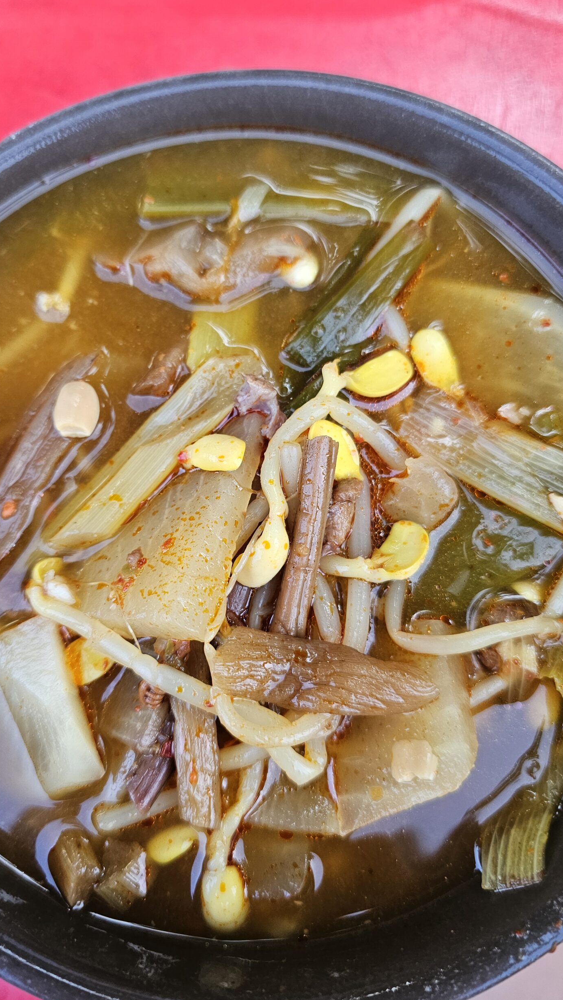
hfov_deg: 44.3
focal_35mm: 26
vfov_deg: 71.9
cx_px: 254
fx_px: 690
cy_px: 493
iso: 160
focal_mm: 6.3
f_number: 1.7
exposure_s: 1/207
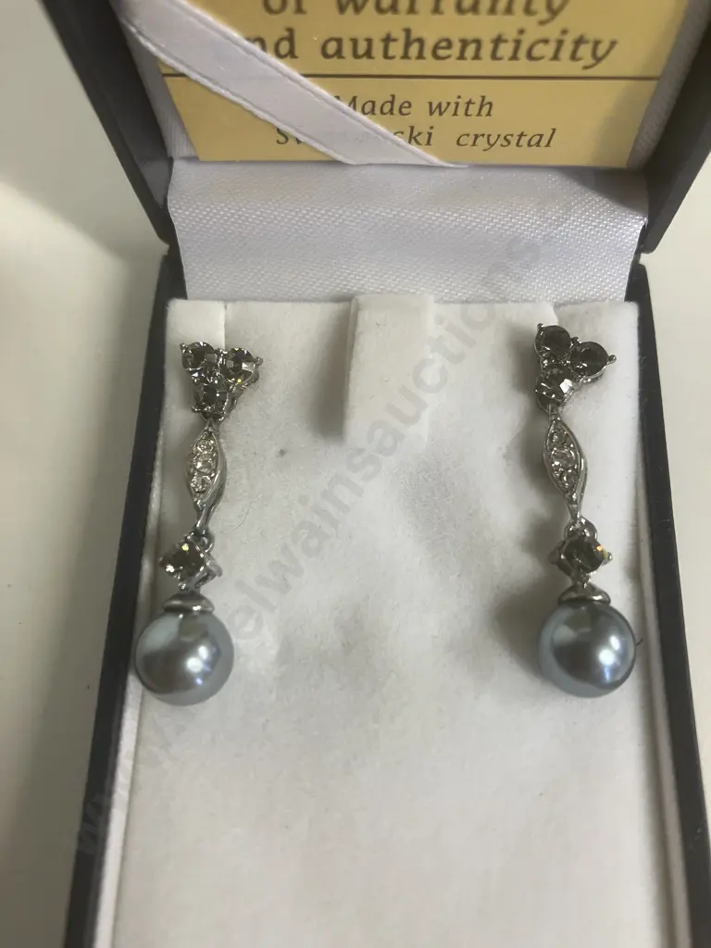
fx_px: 767
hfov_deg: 49.7
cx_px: 356
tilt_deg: -66.3
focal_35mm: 28
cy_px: 474
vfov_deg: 63.4
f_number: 1.8
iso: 100
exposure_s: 1/50
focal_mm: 3.99
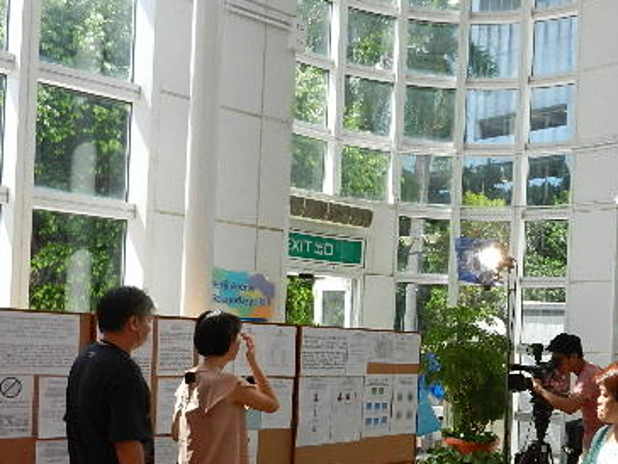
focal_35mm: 51
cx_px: 499
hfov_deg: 36.2
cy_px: 350
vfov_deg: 28.1
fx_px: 911
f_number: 3.6
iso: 280
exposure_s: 1/320
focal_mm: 5.1
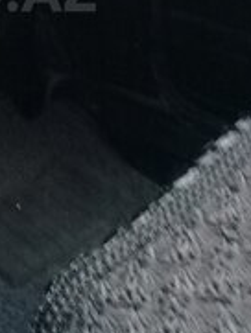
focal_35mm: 85
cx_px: -46
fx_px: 821
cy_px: -9
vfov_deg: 22.1
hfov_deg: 16.7
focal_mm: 3.3
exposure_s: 1/33
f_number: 2.2
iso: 200
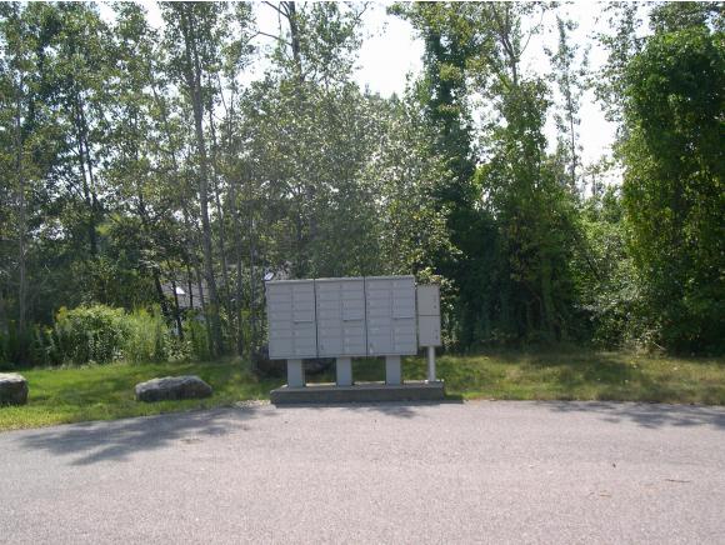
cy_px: 272
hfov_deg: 48.9
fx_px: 797
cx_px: 362
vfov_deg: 37.8
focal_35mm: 38
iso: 100
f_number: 7.6
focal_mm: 8
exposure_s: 1/140
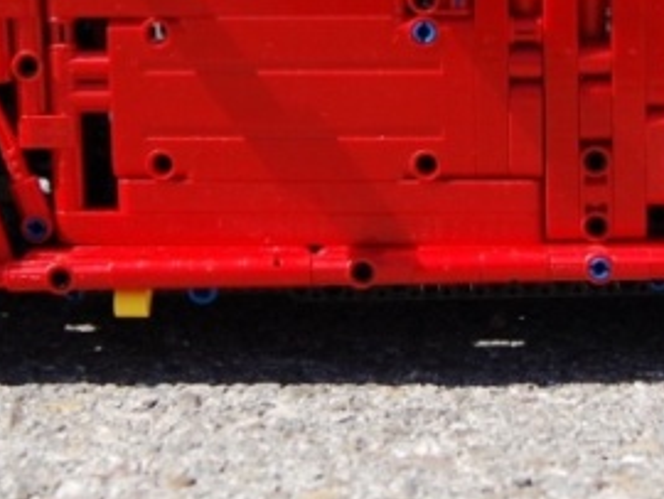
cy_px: 45
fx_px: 1843
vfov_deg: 15.2
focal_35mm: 96
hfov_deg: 20.4
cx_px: 421
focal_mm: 20
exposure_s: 1/1250
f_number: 3.8
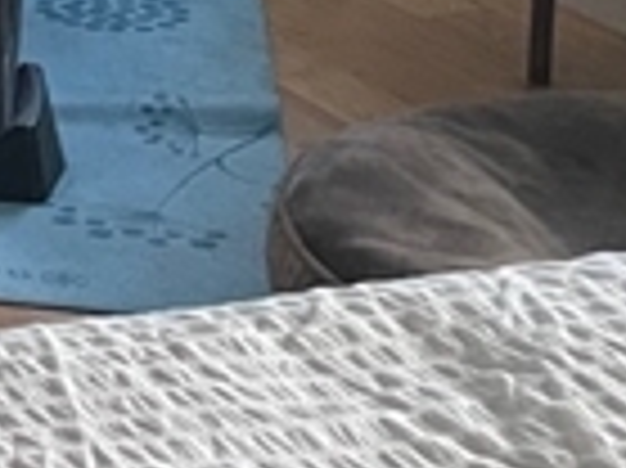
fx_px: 3469
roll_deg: -0.2
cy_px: -765
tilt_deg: -4.7
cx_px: -685
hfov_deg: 9.5
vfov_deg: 7.1
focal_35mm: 192
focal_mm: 4.2
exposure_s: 1/60
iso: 160
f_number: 1.6
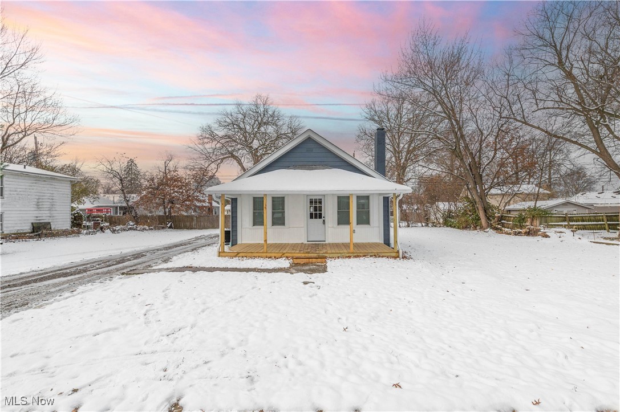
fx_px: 241
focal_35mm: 14
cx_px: 310
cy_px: 206
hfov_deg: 104.3
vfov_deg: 81.1
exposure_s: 1/2000
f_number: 9
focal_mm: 14
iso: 200
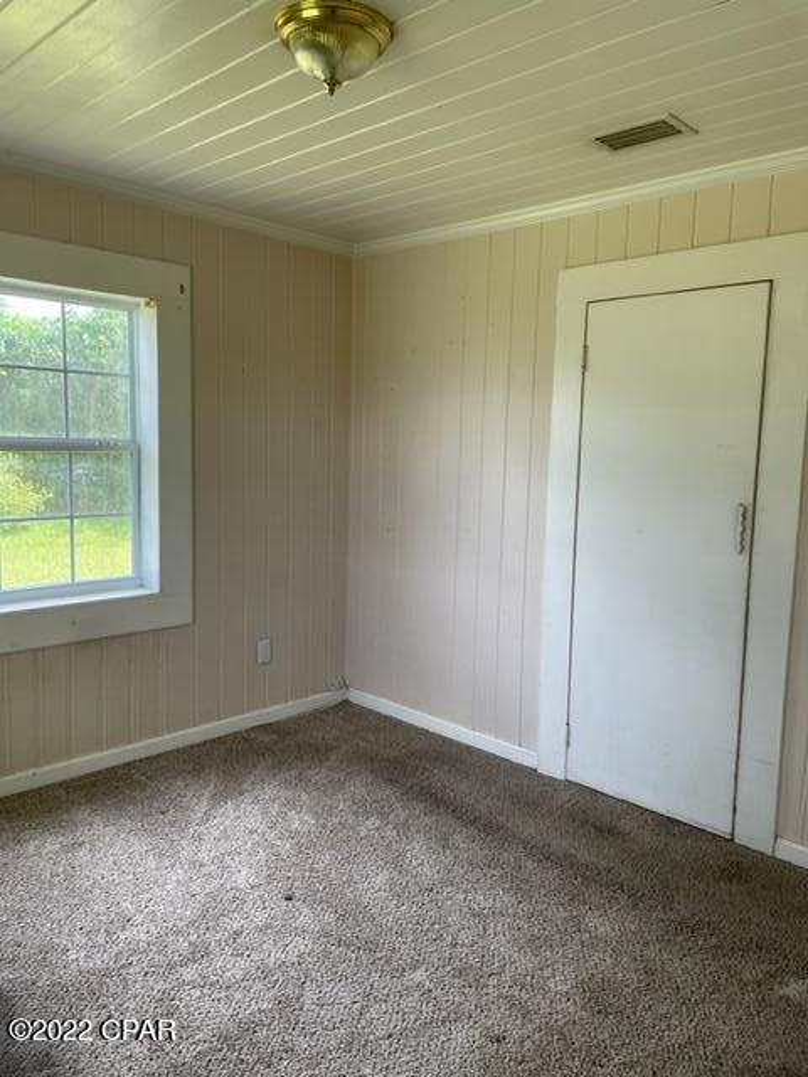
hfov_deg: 53.1
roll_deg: -1.3
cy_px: 538
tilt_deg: -5.7
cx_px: 404
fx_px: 809
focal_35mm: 26
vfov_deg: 67.3
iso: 32
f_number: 1.6
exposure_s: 1/127
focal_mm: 4.2
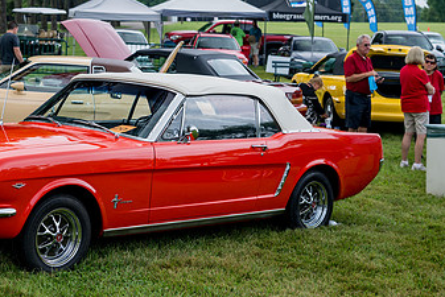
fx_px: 1063
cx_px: 75
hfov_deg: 23.2
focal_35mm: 86
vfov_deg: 15.9
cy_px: 94
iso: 200
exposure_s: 1/100
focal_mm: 50
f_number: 4
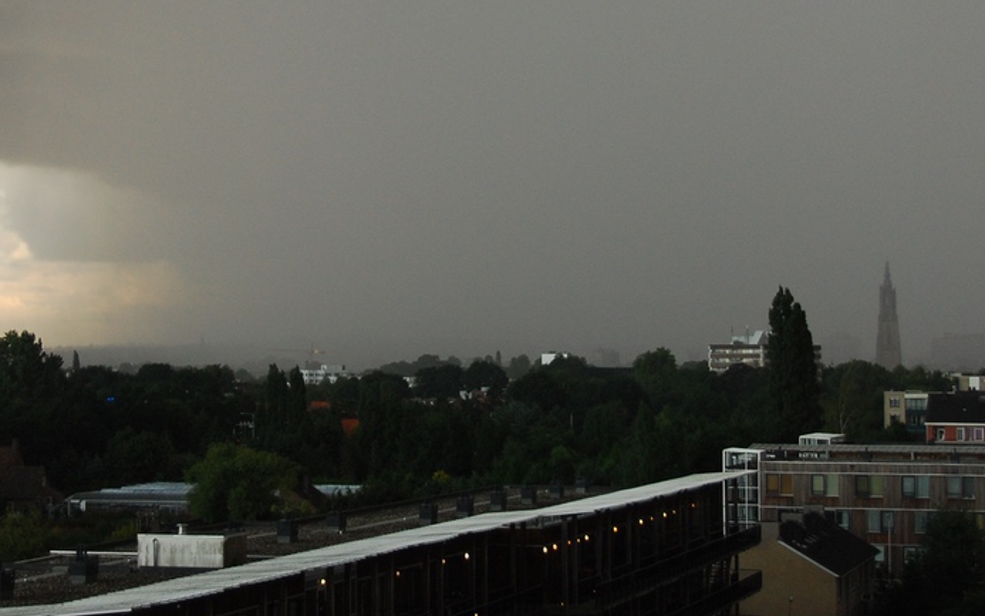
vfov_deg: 13.2
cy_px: 171
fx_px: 2657
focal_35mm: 99
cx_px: 350
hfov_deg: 20.9
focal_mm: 32
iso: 360
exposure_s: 1/60
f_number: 4.2
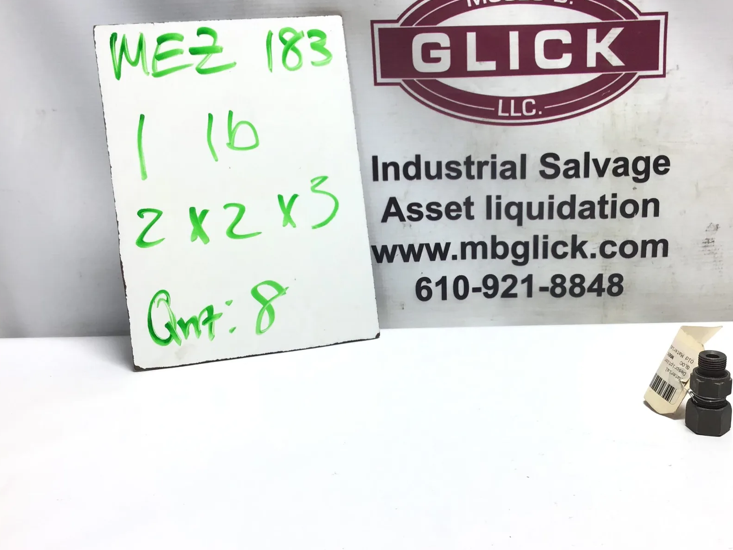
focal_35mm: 39
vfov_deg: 36.8
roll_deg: +2.2
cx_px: 432
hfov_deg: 47.6
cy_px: 273
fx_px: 826
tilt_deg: -14.7
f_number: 2.4
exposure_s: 1/143
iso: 25
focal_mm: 3.3
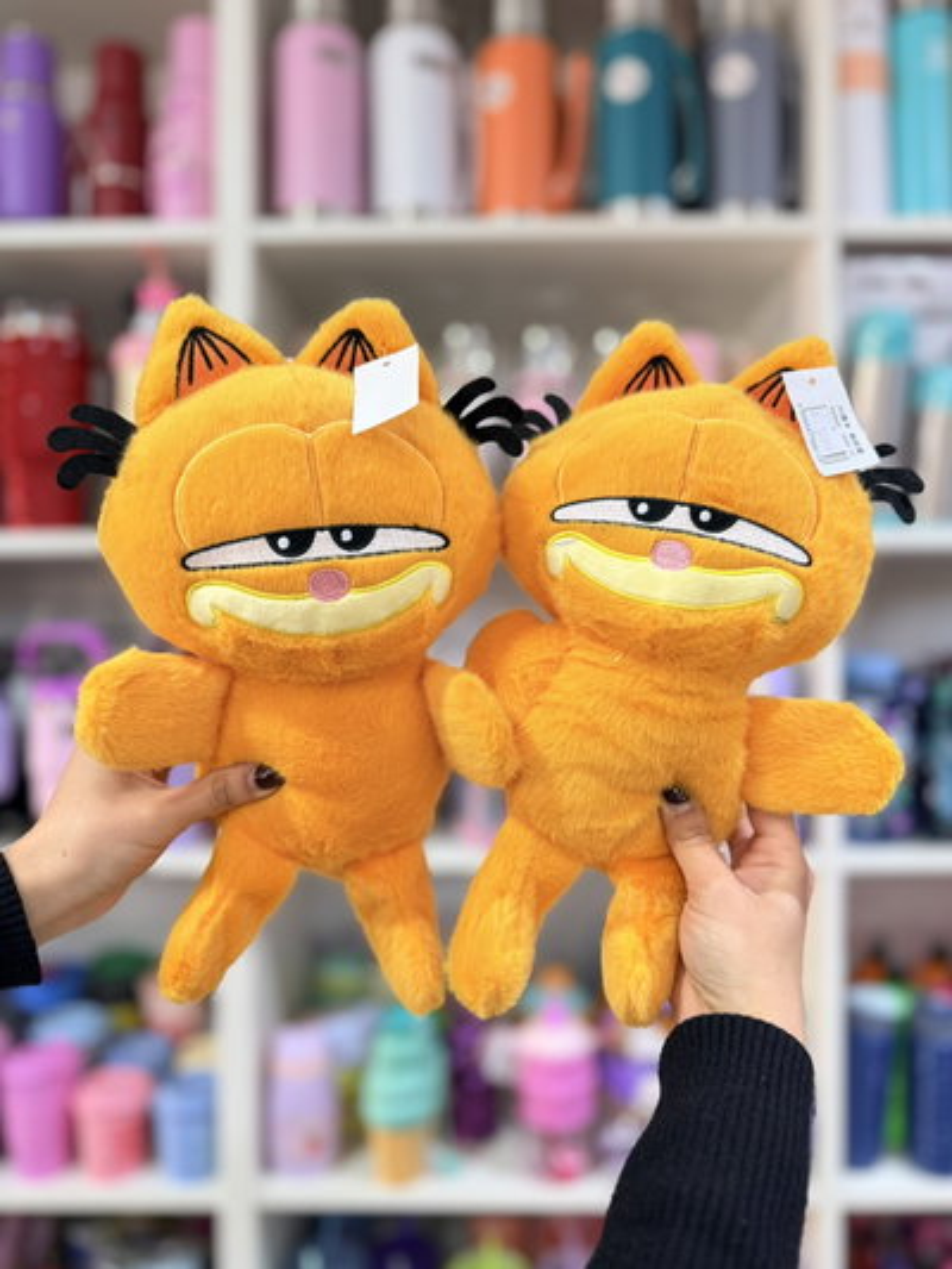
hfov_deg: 56.8
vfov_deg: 71.6
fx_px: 880
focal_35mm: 24
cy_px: 634
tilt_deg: -0.9
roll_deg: +0.4
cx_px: 476
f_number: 1.78
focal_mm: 6.76
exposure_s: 1/50
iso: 200
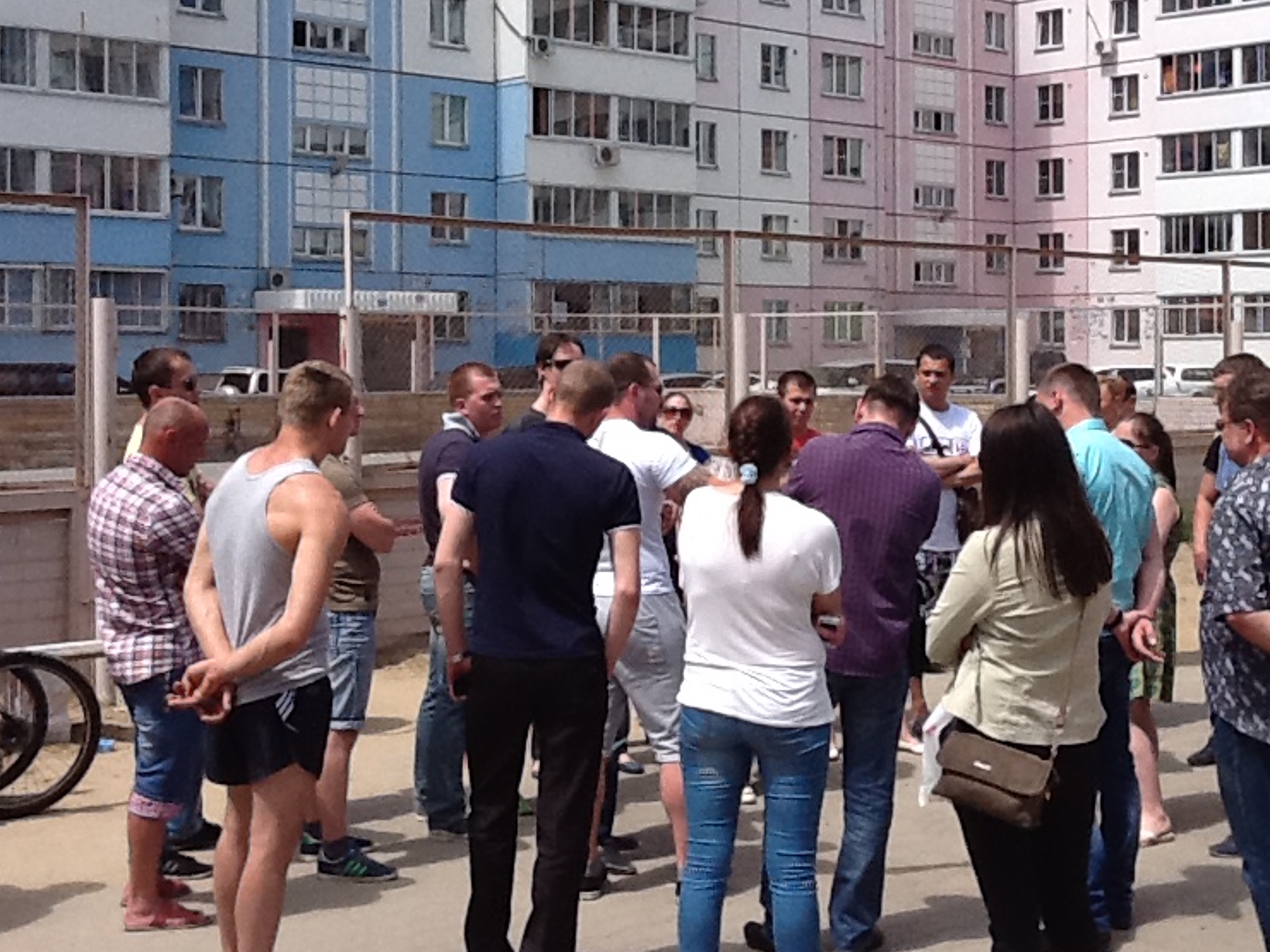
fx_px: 2092
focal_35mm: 57
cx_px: 732
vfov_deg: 25.6
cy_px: 370
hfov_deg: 33.7
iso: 40
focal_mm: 2.03
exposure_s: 1/1783
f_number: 2.4
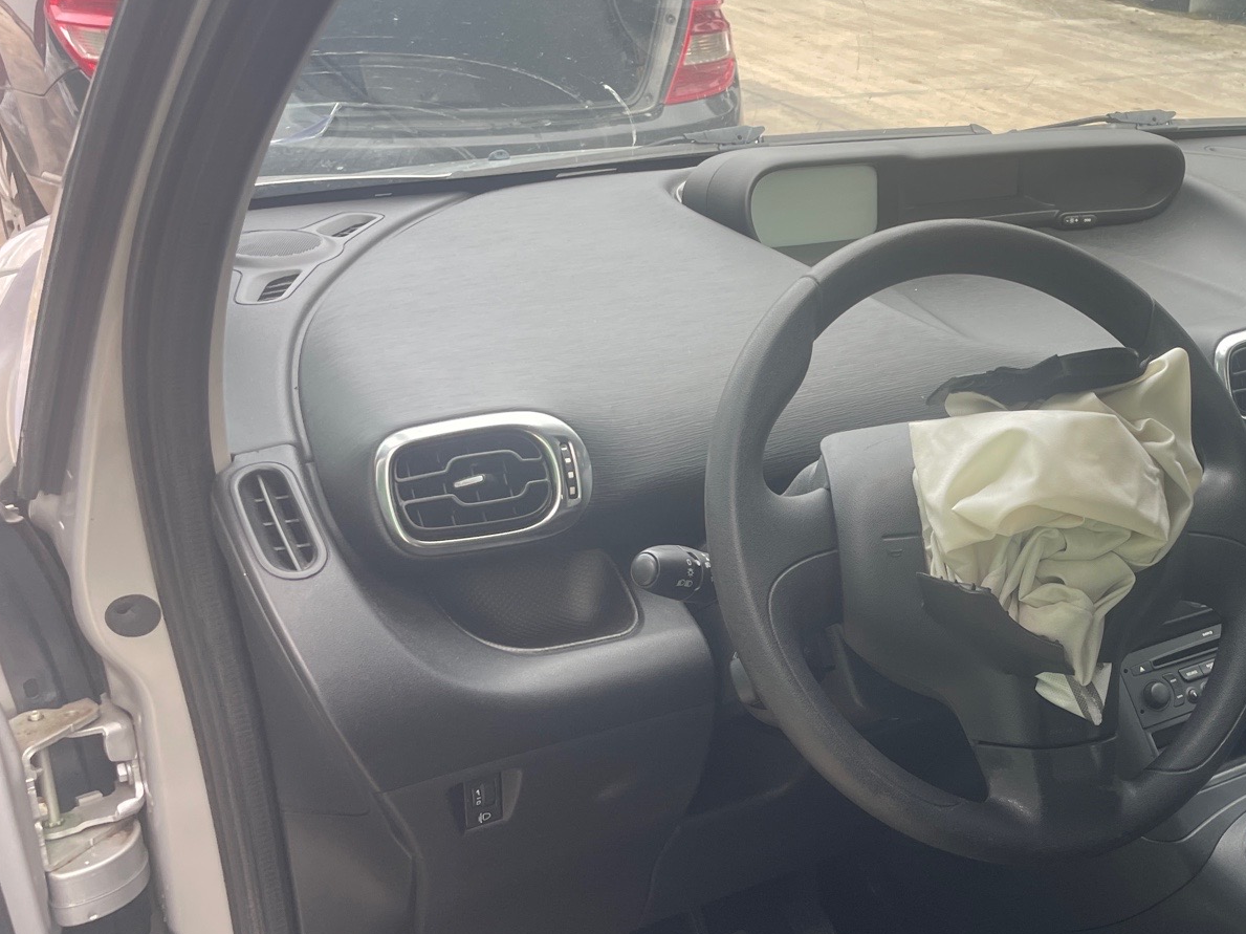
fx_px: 1511
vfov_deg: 34.2
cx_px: 989
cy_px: 579
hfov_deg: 42.8
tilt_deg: -26.4
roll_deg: -2.4
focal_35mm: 42
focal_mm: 4.2
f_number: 1.6
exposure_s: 1/185
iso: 32
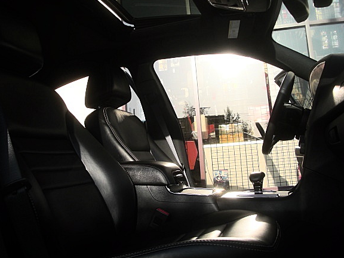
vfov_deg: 35.9
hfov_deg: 46.8
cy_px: 116
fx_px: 398
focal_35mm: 40
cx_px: 170
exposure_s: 1/400
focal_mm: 6.3
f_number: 2.8
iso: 50
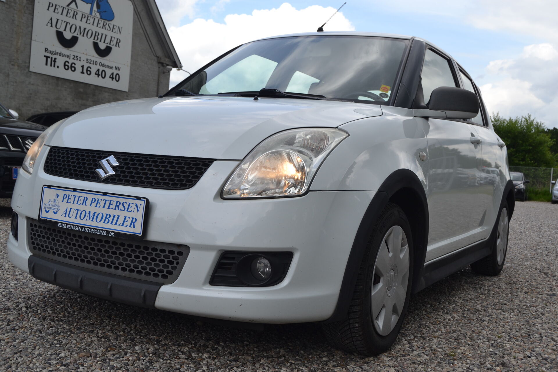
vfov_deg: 34.2
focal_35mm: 39
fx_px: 604
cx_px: 279
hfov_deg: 49.6
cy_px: 186
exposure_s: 1/250
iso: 100
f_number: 8
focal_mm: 26
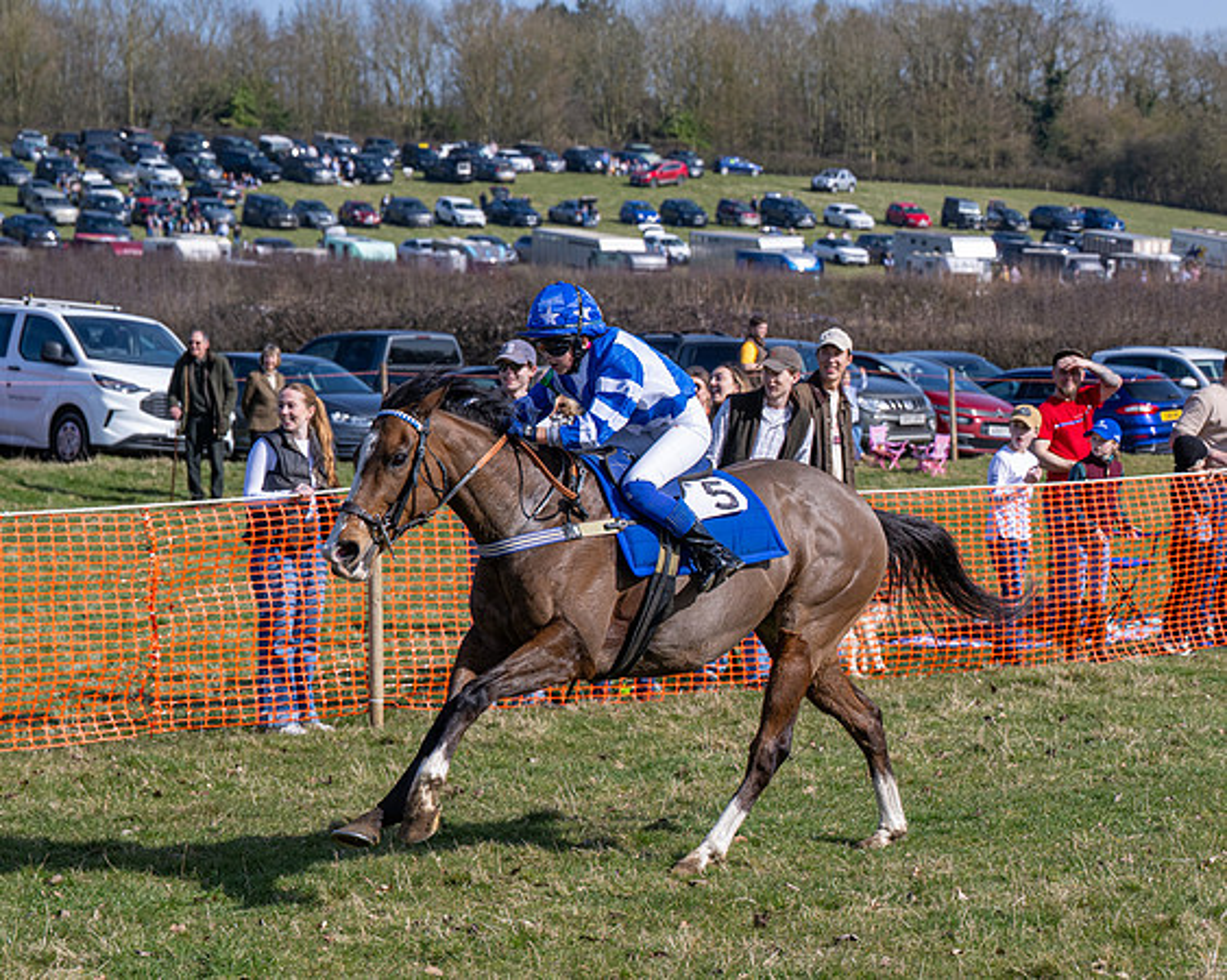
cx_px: 866
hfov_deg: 16.7
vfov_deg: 13.5
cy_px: 589
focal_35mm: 114
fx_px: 4153
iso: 200
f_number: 5
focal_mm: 74
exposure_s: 1/1600
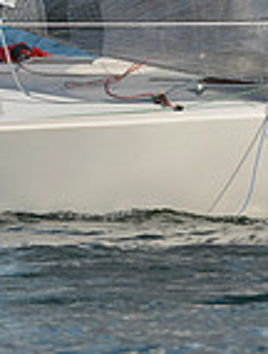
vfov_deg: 2.1
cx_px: 134
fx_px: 9588
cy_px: -21
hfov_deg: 1.6
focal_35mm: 933
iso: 200
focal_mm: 240
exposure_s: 1/1000
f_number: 8
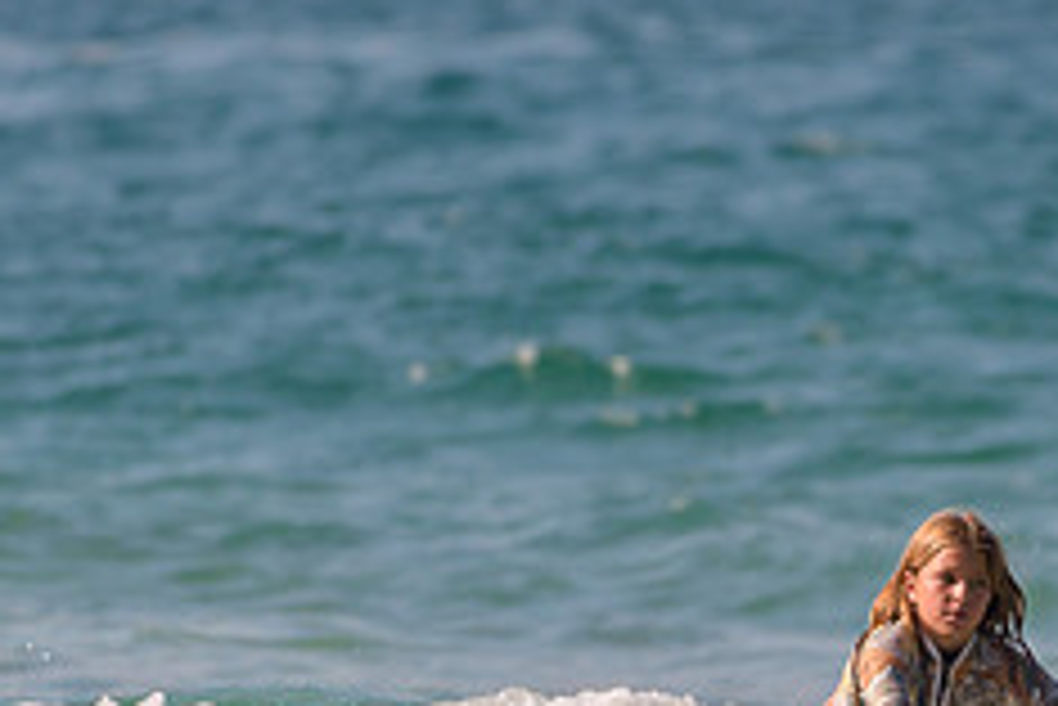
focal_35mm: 1511
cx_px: 890
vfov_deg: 0.9
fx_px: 44432
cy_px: 782
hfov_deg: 1.4
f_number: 5.6
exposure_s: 1/2000
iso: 125
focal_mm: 500
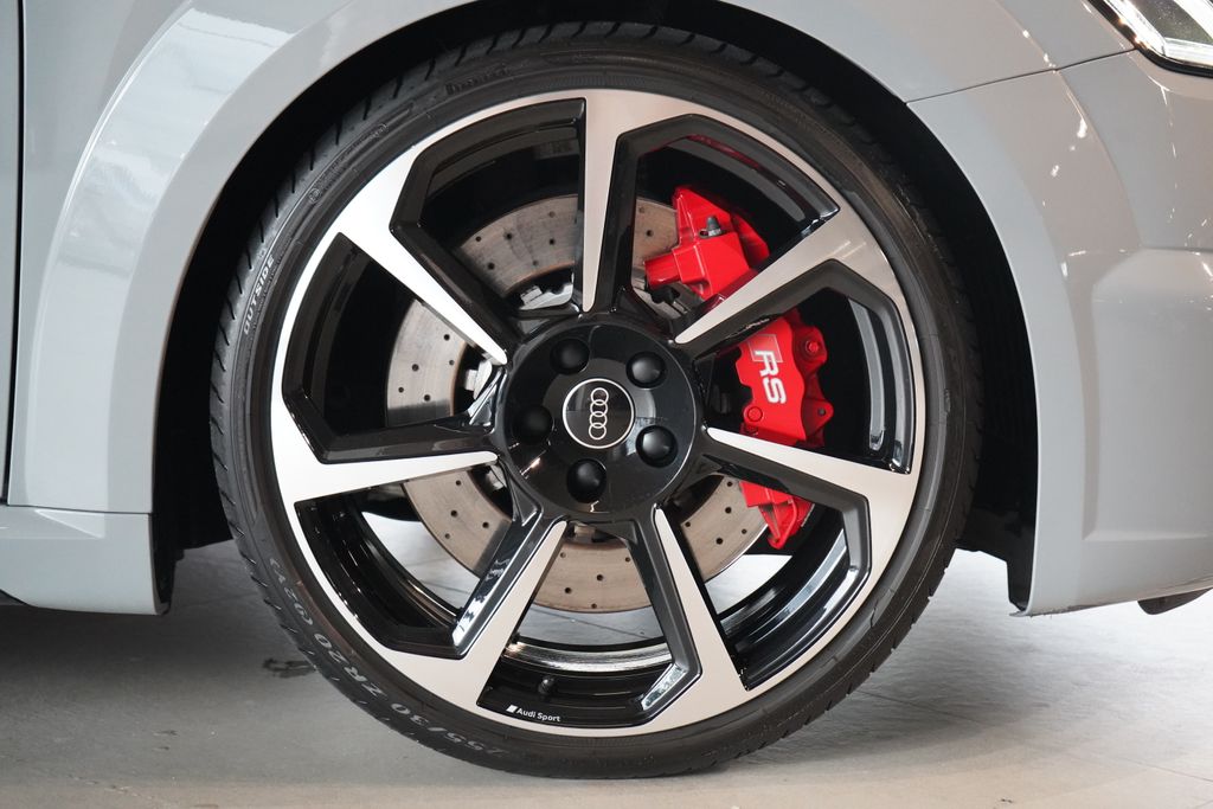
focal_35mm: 63
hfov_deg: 31.9
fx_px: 2123
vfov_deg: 21.6
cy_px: 404
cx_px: 606
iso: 10000
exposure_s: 1/160
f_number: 5.6
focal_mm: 63
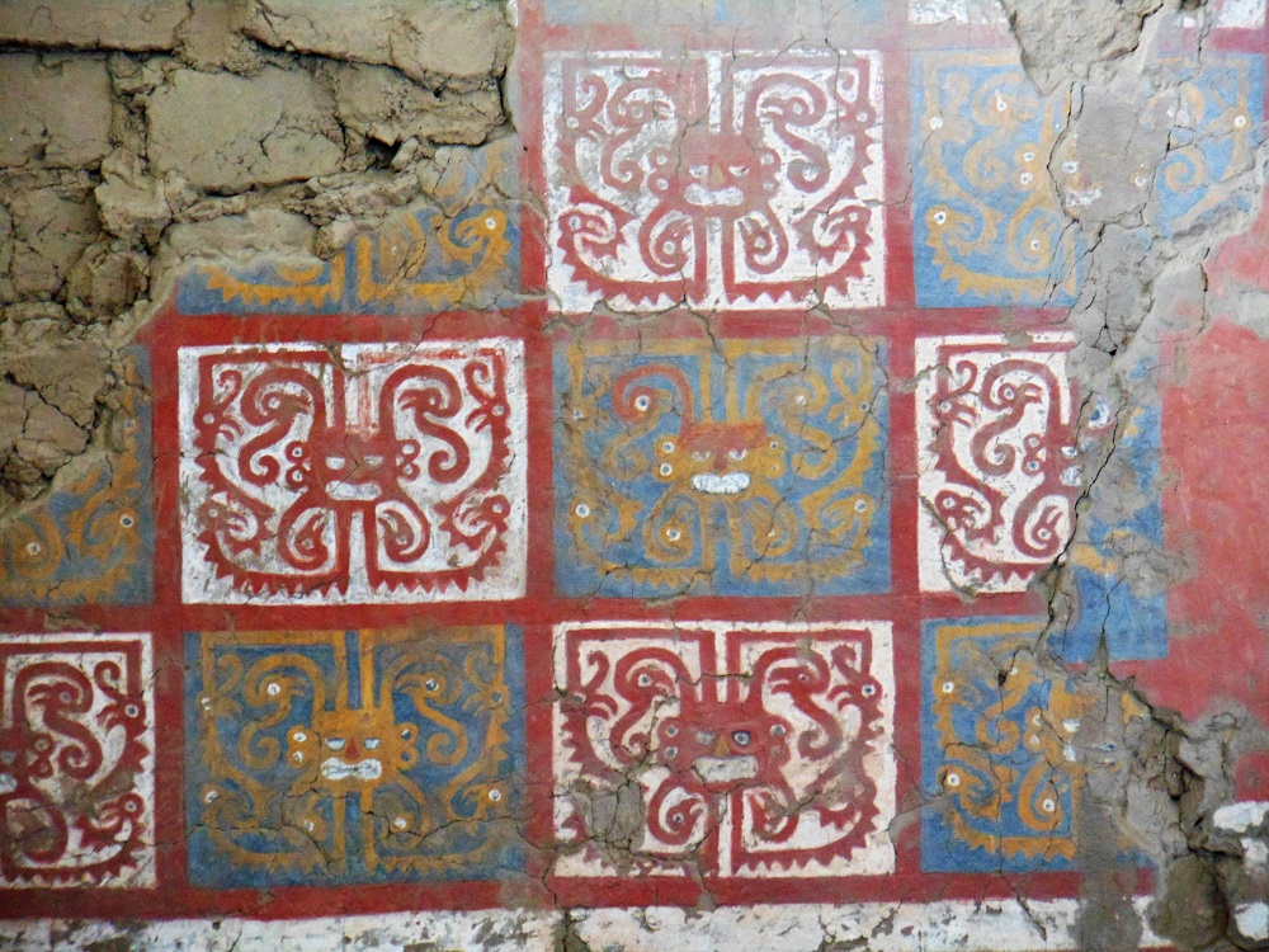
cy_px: 476
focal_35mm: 307
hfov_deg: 6.5
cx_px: 634
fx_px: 11254
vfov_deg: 4.8
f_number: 4.2
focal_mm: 55.1
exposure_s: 1/80
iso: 400
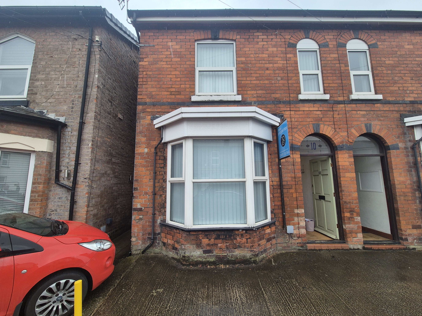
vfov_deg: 89.9
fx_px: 158
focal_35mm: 13
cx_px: 211
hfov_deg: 106.2
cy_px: 158
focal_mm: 2.2
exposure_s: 1/314
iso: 50
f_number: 2.2
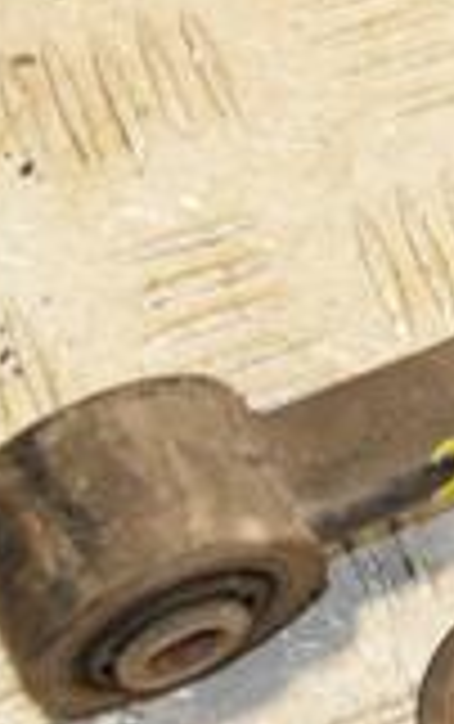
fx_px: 3927
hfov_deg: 6.4
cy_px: 261
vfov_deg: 10.5
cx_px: 989
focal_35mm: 199
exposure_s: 1/200
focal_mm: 35
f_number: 8
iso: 800
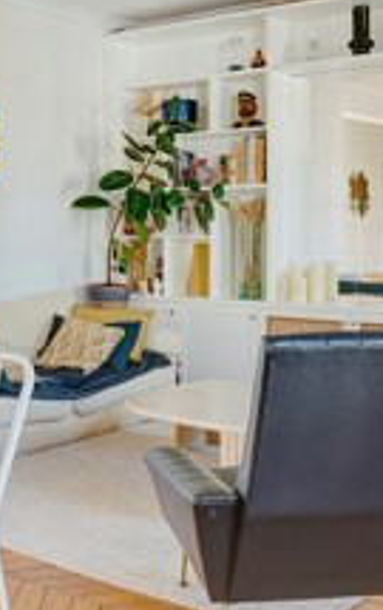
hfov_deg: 22.7
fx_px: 920
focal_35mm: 55
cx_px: 11
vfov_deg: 36.5
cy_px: 240
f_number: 8
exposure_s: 1/20
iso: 400
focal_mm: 14.6
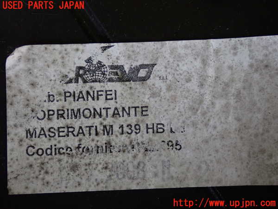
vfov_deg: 23.7
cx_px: 139
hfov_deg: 31.2
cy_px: 104
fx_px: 498
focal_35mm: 62
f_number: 3.6
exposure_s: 1/125
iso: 1000
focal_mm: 11.09
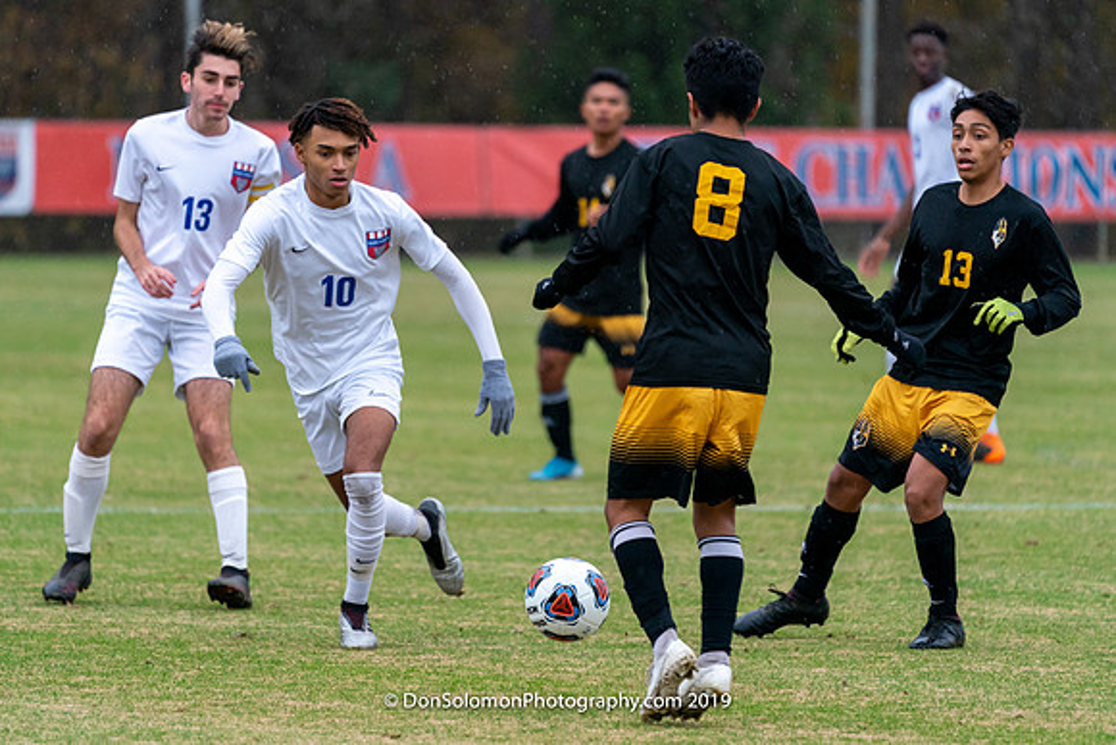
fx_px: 13377
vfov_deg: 3.2
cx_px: 537
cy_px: 364
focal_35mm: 431
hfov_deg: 4.8
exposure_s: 1/800
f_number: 5.6
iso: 2500
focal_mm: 382
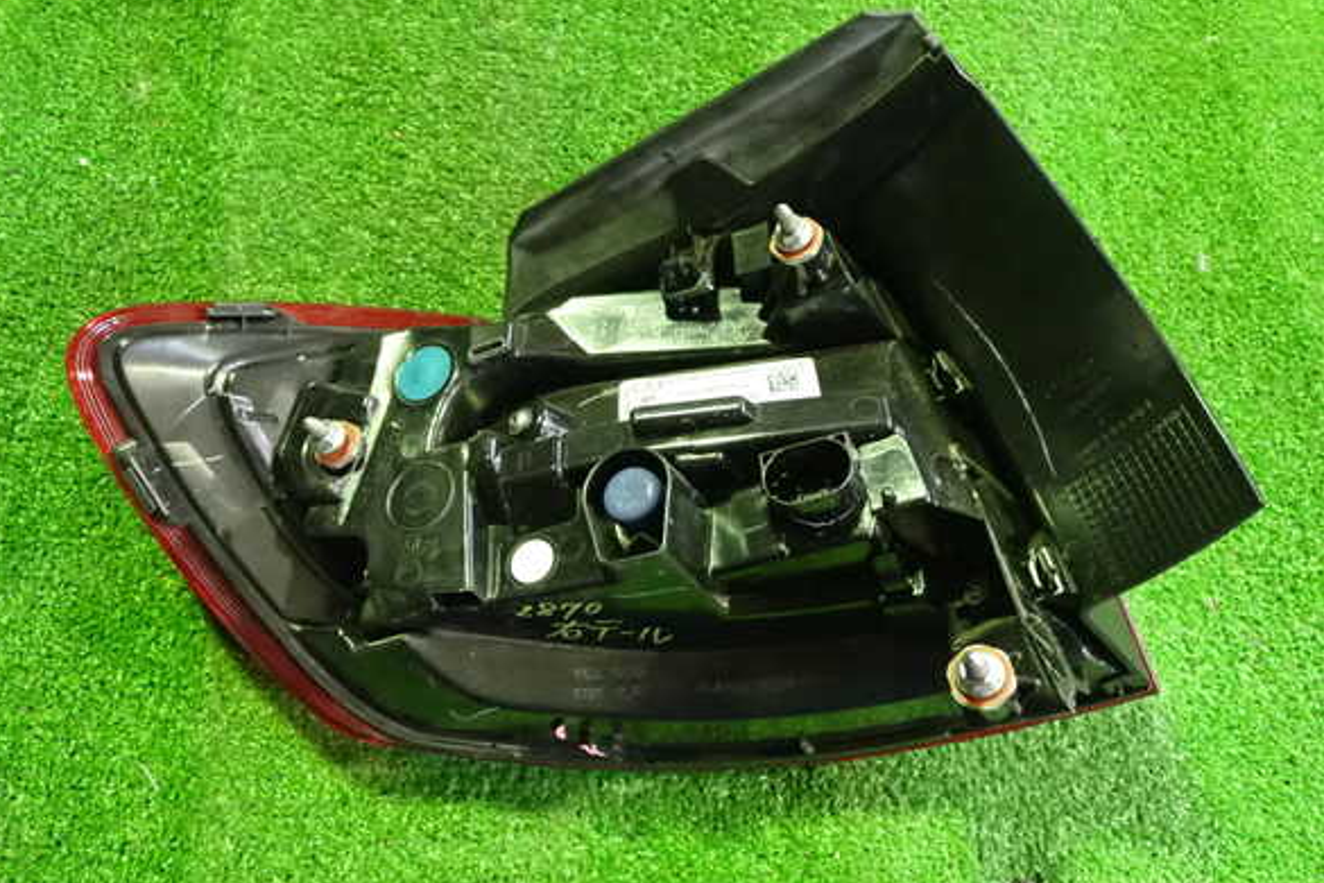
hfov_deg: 58.7
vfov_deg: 41.1
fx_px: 1177
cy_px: 455
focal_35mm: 32
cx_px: 650
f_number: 2.3
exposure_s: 1/40
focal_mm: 5.4
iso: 1600
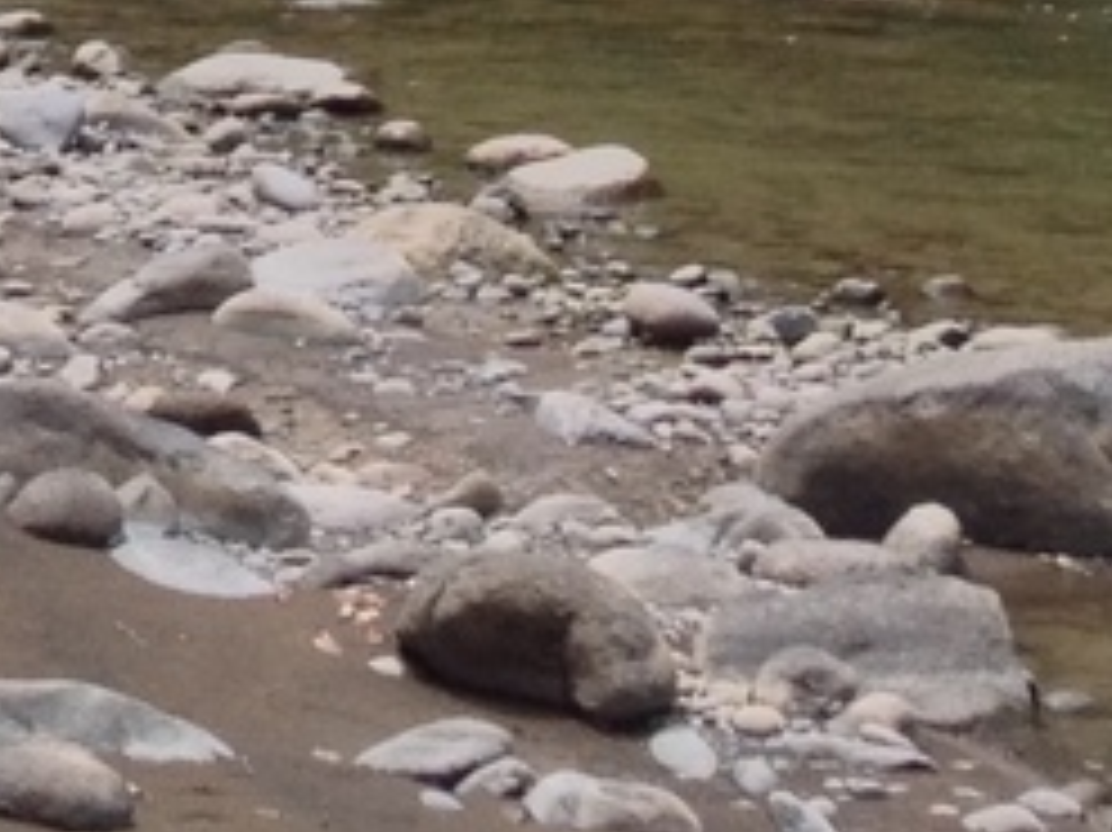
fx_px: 7289
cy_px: -1767
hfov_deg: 8.5
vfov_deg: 6.0
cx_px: -680
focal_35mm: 227
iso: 50
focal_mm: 4.28
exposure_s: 1/849
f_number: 2.4
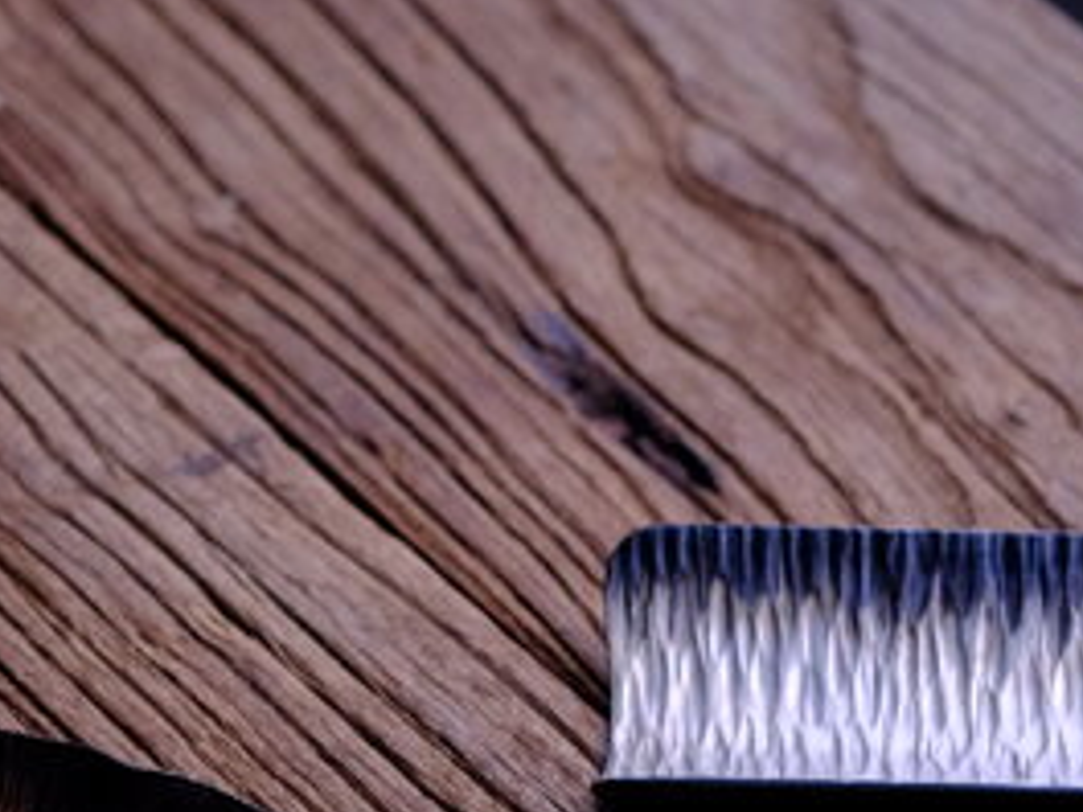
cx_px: 90
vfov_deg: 5.7
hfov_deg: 7.5
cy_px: 683
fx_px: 8197
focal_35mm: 262
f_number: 4
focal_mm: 60
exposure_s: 1/80
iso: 800
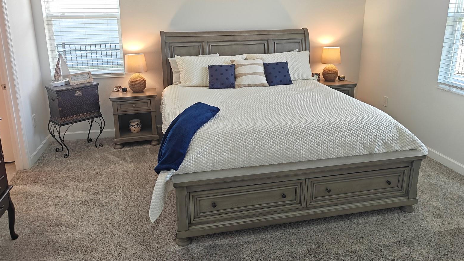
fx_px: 332
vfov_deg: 42.4
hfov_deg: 69.8
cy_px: 89
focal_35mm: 27
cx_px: 229
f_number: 1.8
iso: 80
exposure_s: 1/60
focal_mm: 5.59
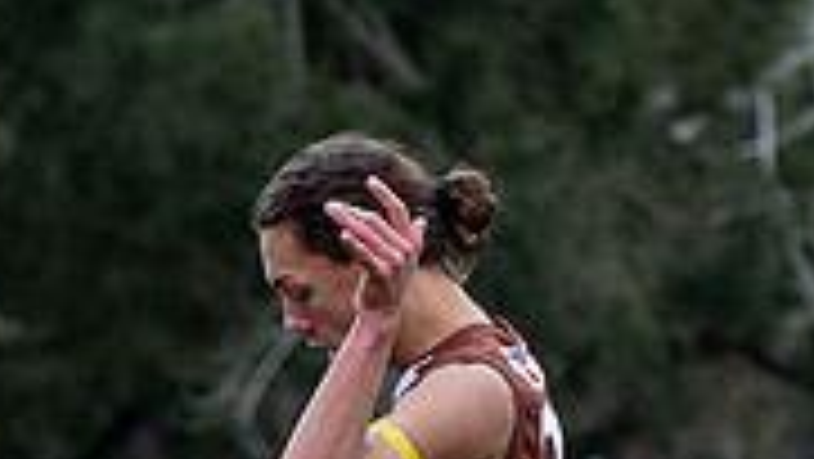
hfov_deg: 1.4
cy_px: 828
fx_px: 32995
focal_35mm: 1528
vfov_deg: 0.8
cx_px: 415
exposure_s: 1/800
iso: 320
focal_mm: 135
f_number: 4
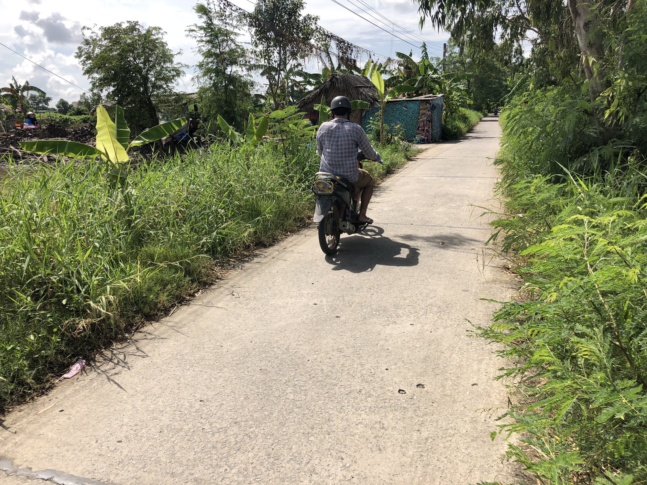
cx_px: 324
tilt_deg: -14.0
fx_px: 523
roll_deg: +1.3
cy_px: 242
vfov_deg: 49.7
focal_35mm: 28
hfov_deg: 63.4
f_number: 1.8
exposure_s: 1/2000
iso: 20
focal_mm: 4
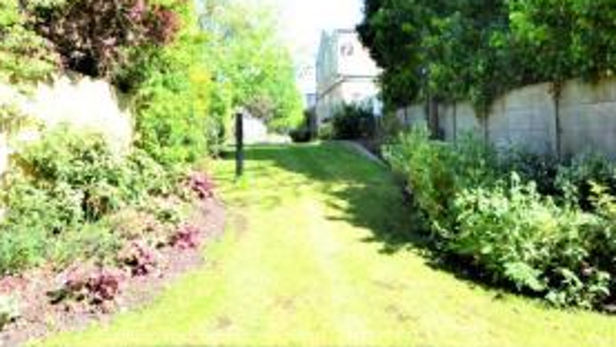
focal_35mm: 27
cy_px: 79
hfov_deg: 69.8
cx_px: 291
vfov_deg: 41.4
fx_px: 441
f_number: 9
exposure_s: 1/160
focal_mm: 10
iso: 400
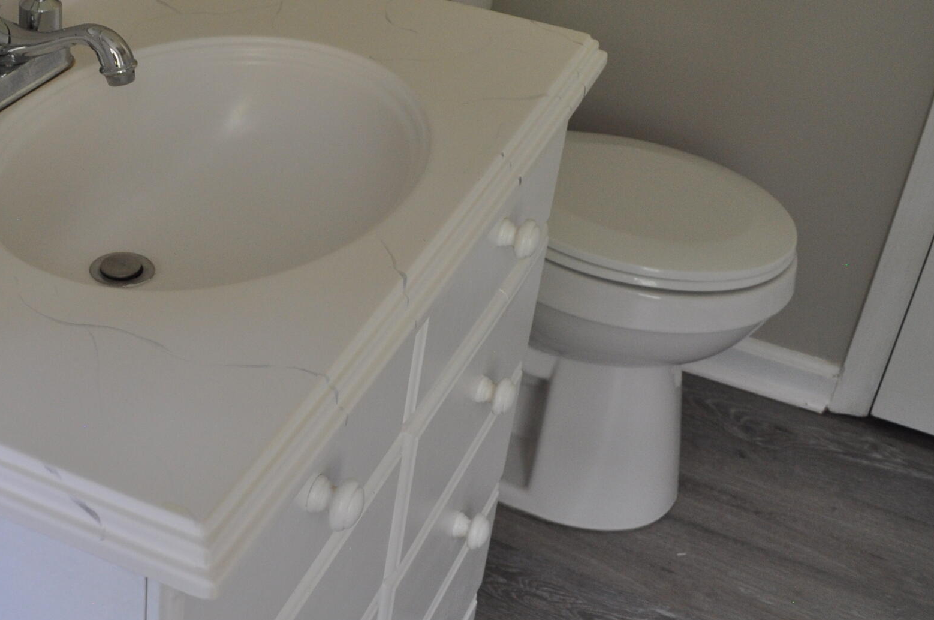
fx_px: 1347
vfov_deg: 25.9
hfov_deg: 37.5
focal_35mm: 52
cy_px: 257
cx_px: 259
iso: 560
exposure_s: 1/60
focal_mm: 18
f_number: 4
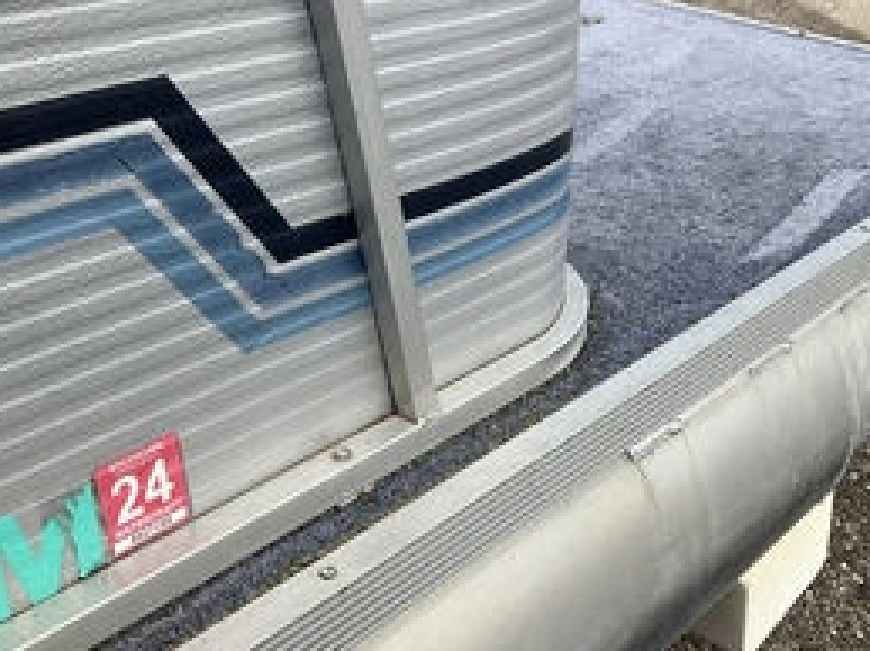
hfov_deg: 41.2
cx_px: 627
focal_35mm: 45
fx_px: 1130
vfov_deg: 32.1
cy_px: 341
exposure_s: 1/1490
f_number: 1.8
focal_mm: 3
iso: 25
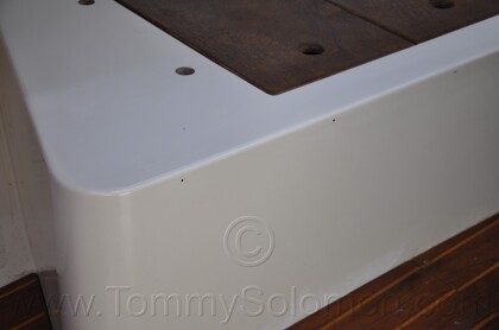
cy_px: 165
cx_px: 250
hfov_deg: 33.5
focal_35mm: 60
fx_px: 830
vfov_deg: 22.5
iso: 280
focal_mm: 40
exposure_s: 1/125
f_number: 5.6
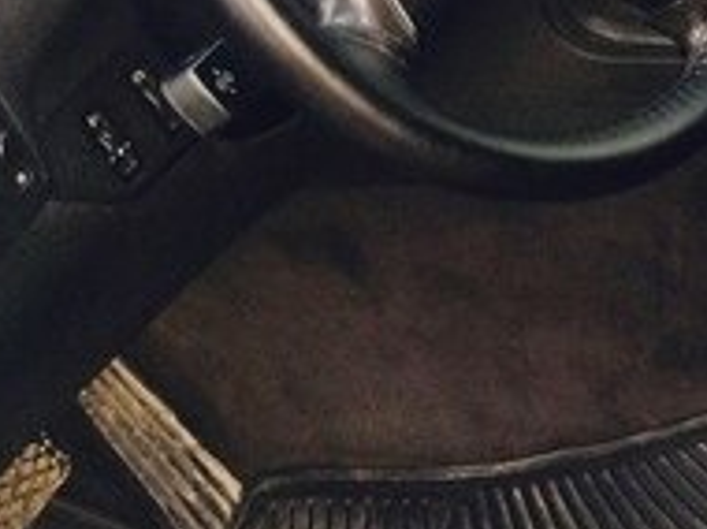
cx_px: 1072
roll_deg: +10.0
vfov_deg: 14.1
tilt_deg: -29.8
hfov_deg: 17.4
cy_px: -129
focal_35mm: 101
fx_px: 2060
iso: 50
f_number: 2.2
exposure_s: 1/33
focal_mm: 4.15
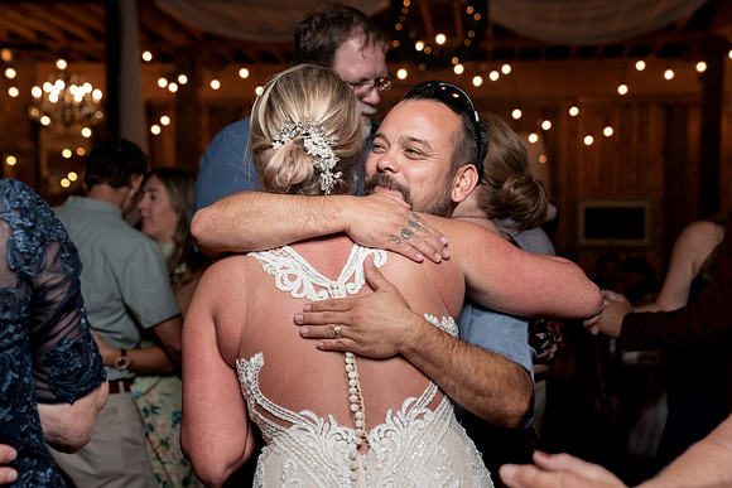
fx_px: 1265
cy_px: 267
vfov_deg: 21.8
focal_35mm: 62
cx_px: 331
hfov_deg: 32.2
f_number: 4
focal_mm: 55
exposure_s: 1/200
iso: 2000
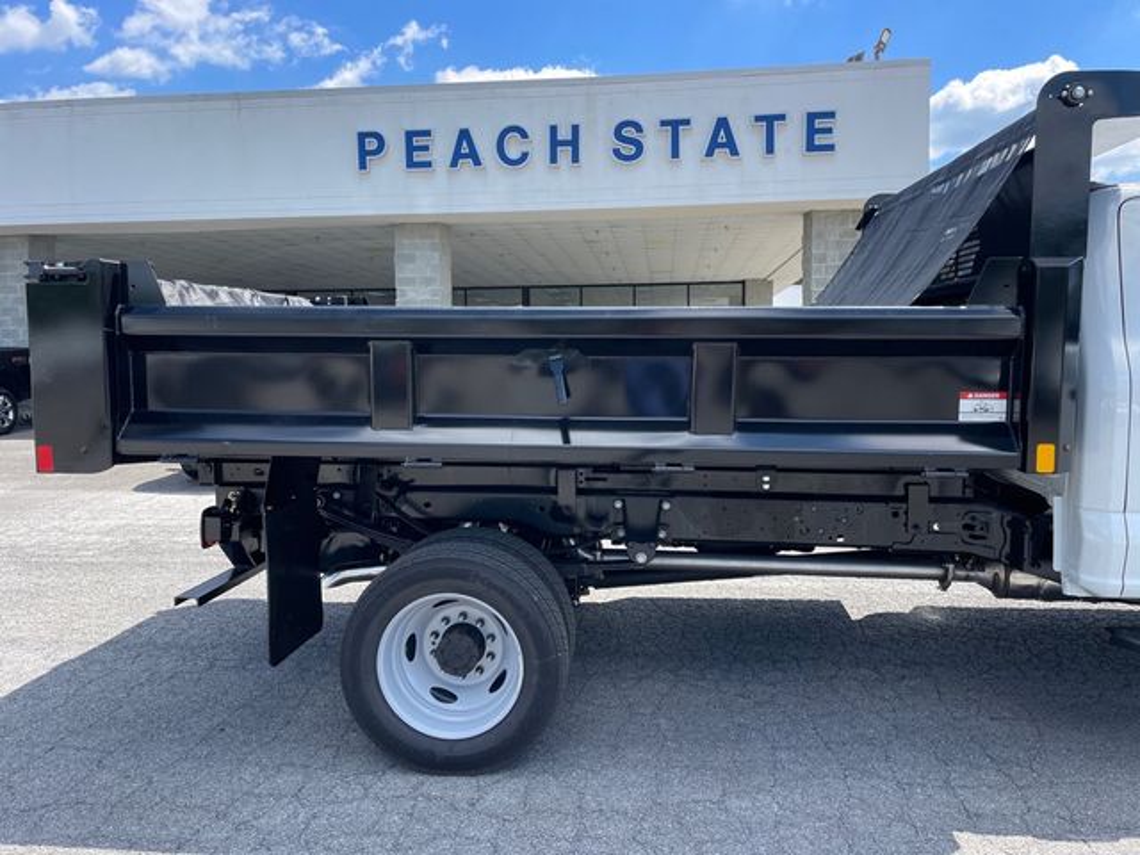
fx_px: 856
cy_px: 428
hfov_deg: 67.3
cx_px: 570
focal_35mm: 26
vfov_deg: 53.1
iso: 32
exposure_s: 1/1103
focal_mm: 4.2
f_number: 1.6
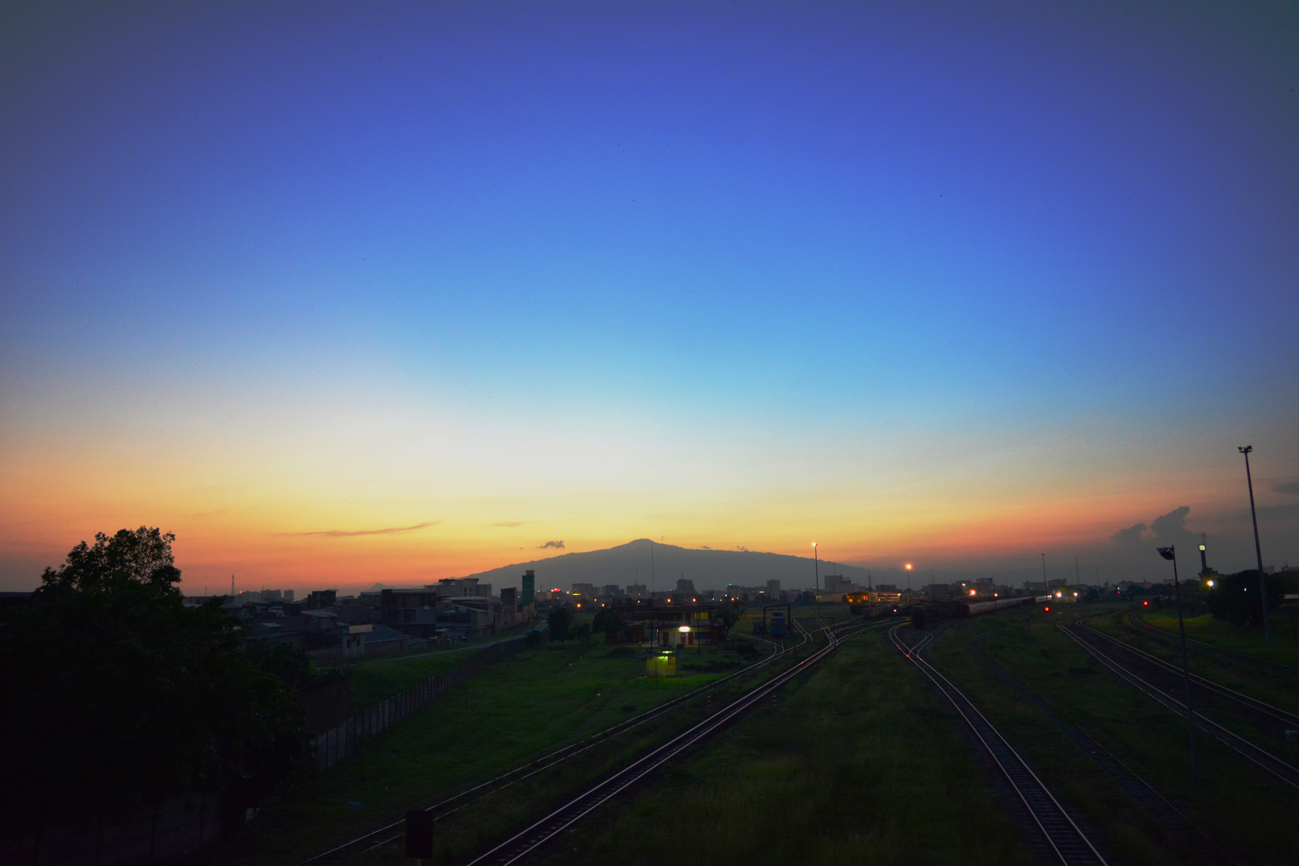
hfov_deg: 67.4
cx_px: 650
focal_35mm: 27
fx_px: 974
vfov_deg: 47.9
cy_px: 433
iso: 1250
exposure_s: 1/25
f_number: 3.5
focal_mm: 18
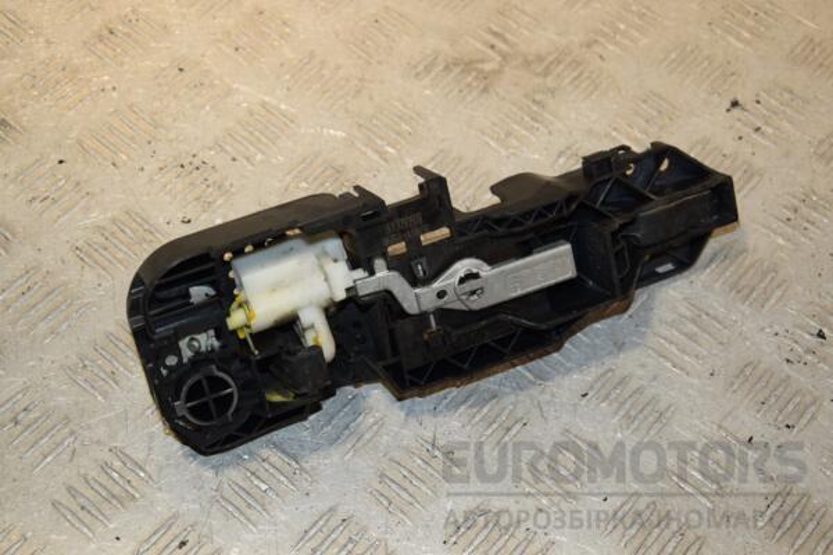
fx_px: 1458
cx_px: 416
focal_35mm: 63
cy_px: 278
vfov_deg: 21.6
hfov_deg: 31.9
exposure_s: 1/200
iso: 800
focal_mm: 42
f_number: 6.3
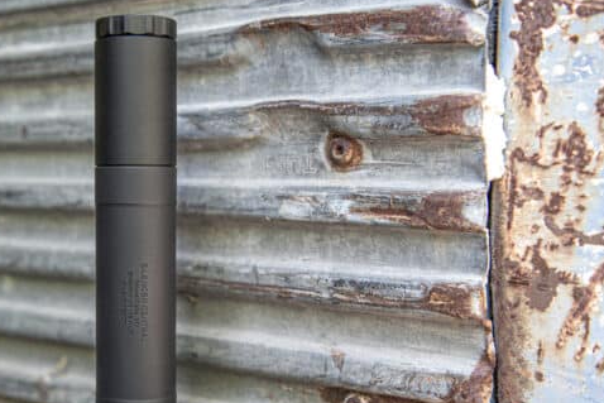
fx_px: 1024
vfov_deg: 22.2
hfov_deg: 32.4
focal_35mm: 61
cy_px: 256
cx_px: 168
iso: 1000
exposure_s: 1/320
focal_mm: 38
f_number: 3.5
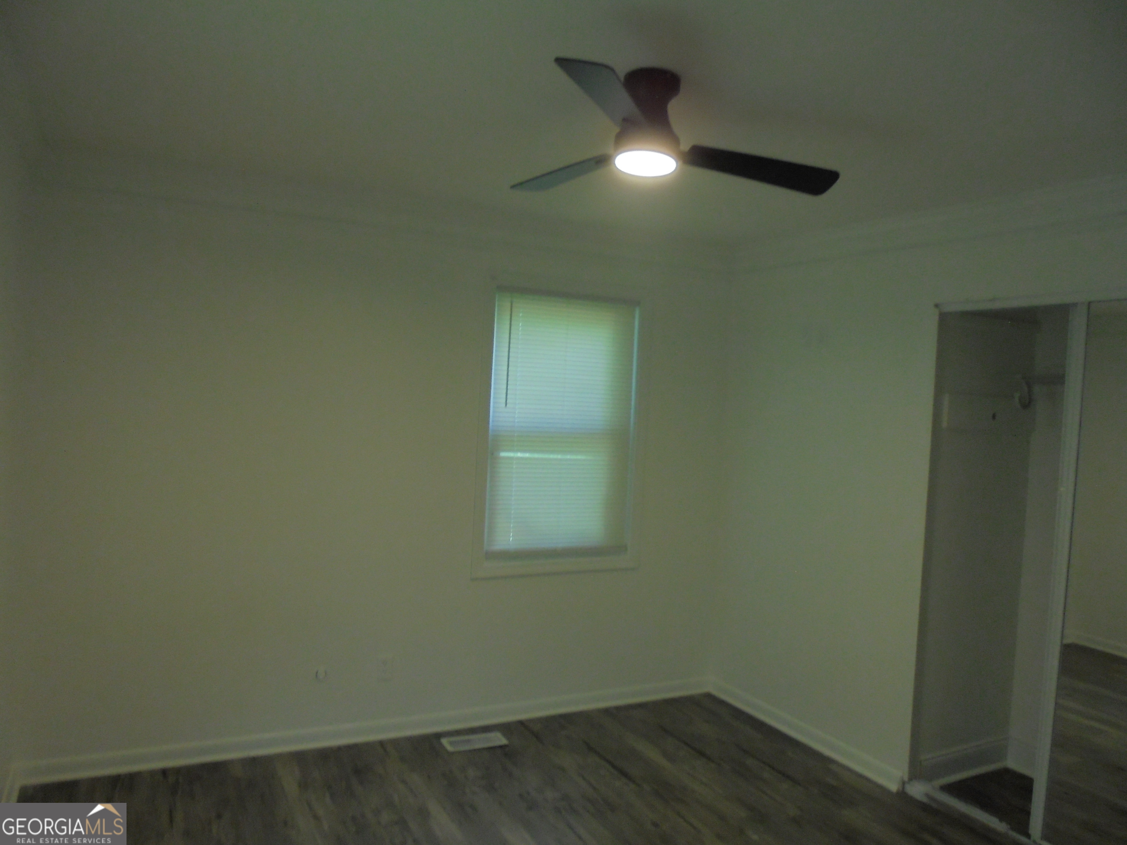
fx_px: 846
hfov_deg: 67.3
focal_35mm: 26
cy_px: 422
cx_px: 564
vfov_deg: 53.1
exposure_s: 1/50
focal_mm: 4.6
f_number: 3.5
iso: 250
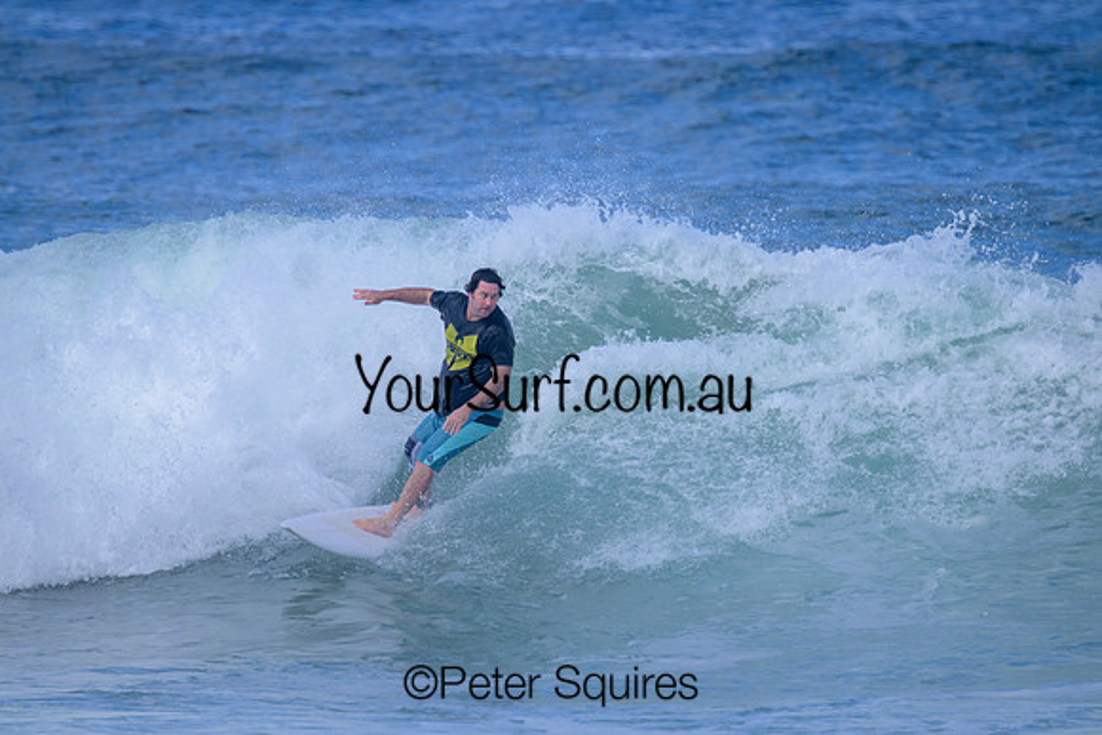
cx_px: 551
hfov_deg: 2.6
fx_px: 24493
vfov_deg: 1.7
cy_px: 368
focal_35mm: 800
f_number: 11
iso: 1000
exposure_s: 1/2000
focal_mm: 800
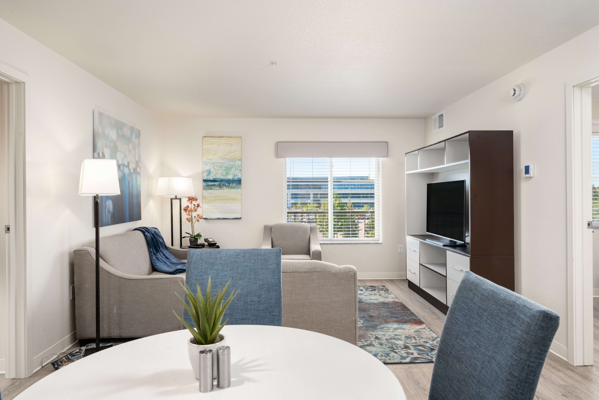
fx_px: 366
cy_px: 200
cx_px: 300
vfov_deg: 57.2
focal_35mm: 22
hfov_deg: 78.6
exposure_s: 1/10
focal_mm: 22
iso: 640
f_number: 11
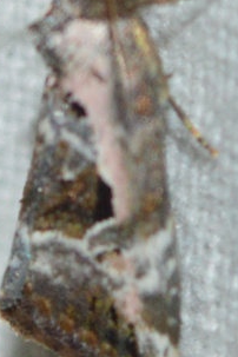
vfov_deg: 11.8
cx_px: 104
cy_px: 189
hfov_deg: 7.9
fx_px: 1726
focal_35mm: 174
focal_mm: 55
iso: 500
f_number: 5.6
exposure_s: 1/60
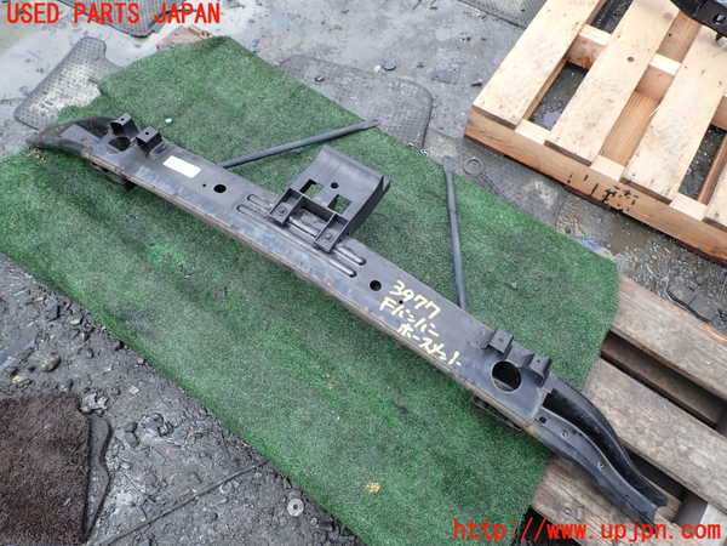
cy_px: 273
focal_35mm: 25
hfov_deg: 69.4
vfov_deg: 54.9
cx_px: 364
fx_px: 525
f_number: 2.8
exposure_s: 1/500
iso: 100
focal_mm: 4.5
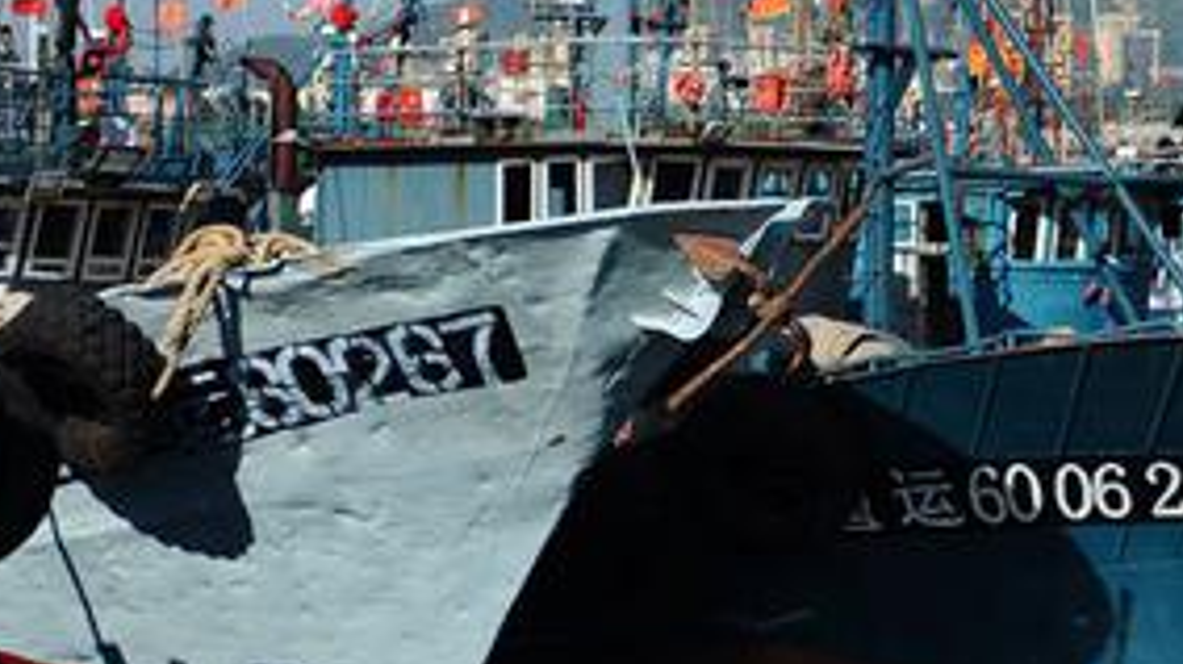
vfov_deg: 8.2
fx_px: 4610
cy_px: 109
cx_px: 1070
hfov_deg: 14.5
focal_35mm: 147
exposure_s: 1/5000
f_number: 2.8
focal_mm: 62
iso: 200
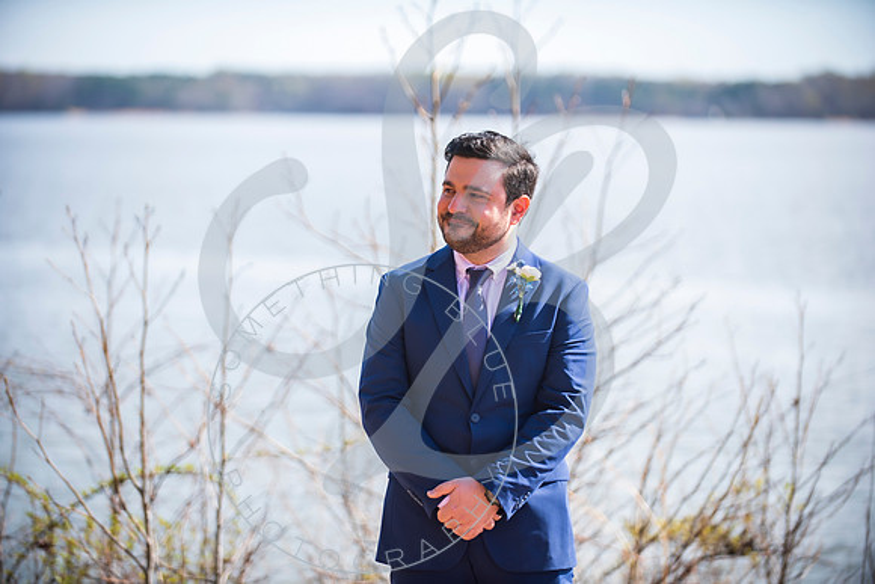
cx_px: 438
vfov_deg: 11.0
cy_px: 292
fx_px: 3039
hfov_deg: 16.4
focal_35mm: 125
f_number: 2.8
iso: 100
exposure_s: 1/640
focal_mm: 125
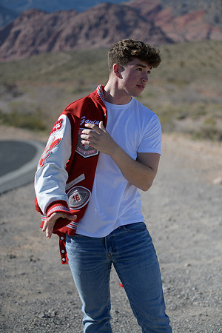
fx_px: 647
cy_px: 166
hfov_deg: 19.5
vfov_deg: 28.8
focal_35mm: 70
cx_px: 111
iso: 200
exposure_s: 1/5000
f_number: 2.8
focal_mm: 70
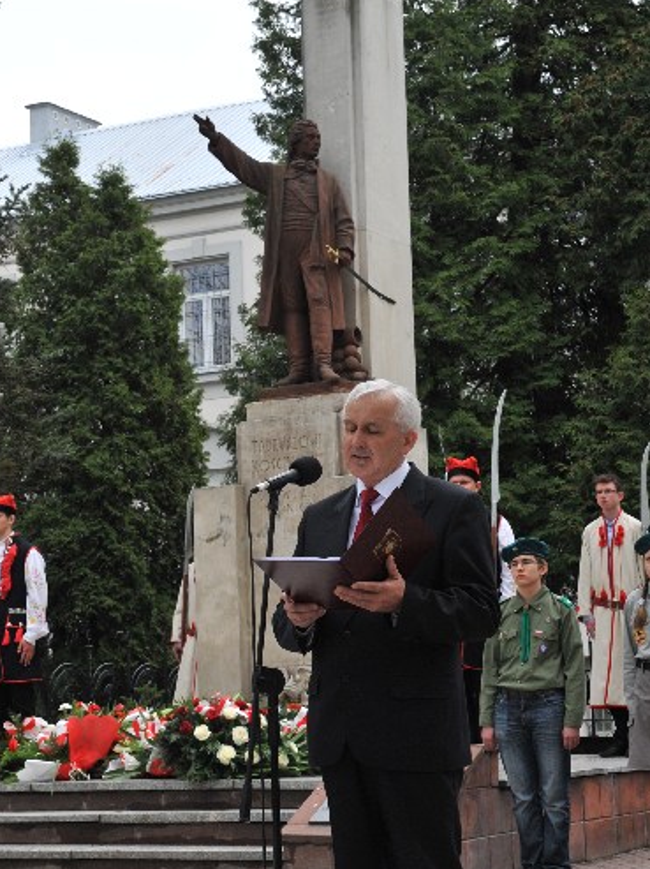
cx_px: 284
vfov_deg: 23.0
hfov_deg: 17.3
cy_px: 503
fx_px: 2131
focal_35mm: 85
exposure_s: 1/400
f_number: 10
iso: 640
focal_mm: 58
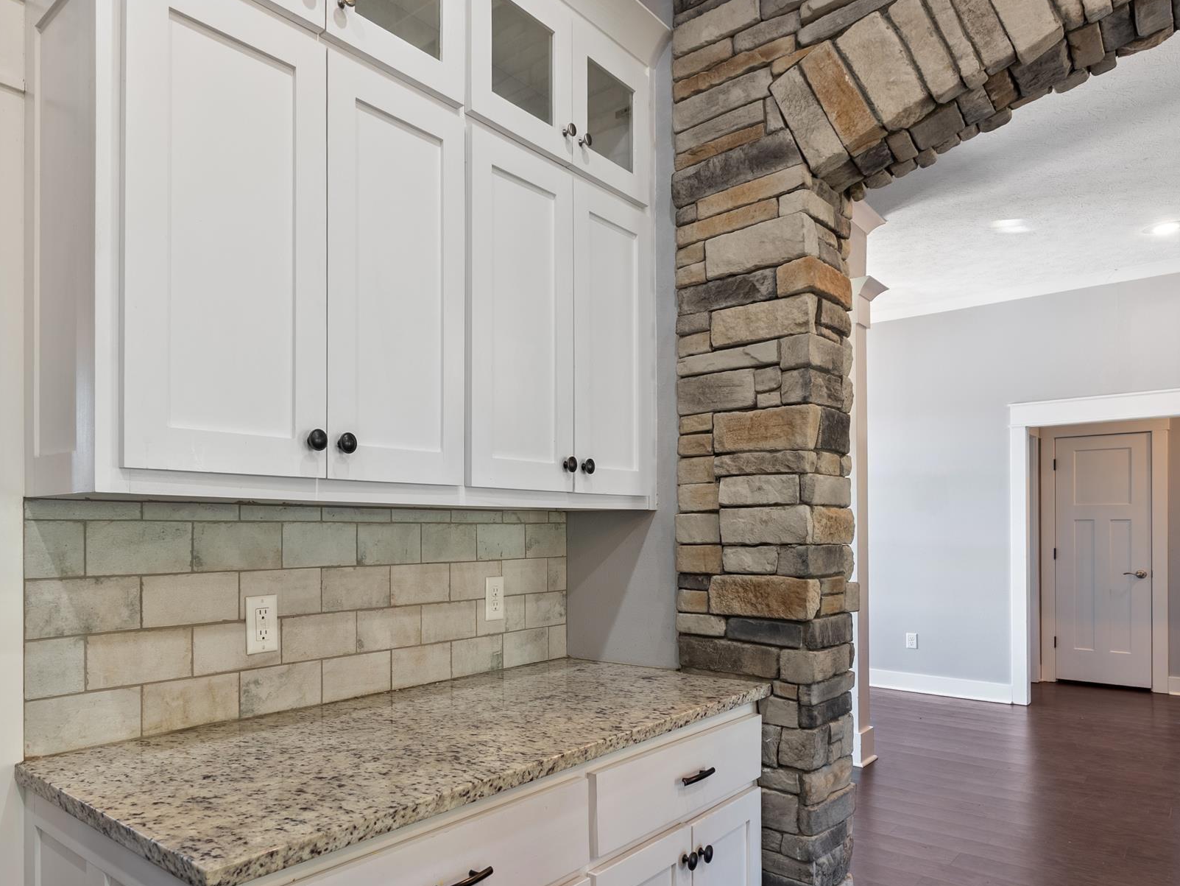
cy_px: 527
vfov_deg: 56.4
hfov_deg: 70.5
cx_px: 445
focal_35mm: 24
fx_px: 818
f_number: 9
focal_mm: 16
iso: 250
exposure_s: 1/1.67
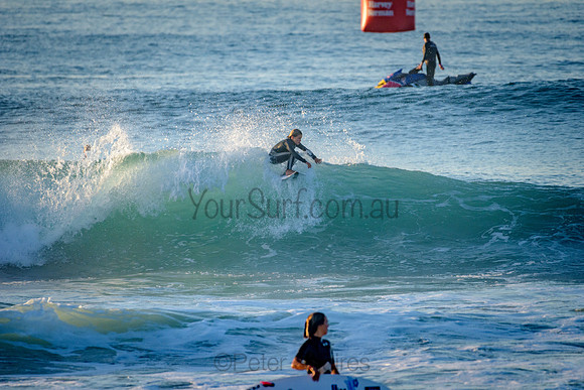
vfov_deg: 2.8
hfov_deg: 4.1
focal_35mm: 500
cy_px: 195
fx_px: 8113
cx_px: 292
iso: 560
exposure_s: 1/2000
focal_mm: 500
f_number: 5.6
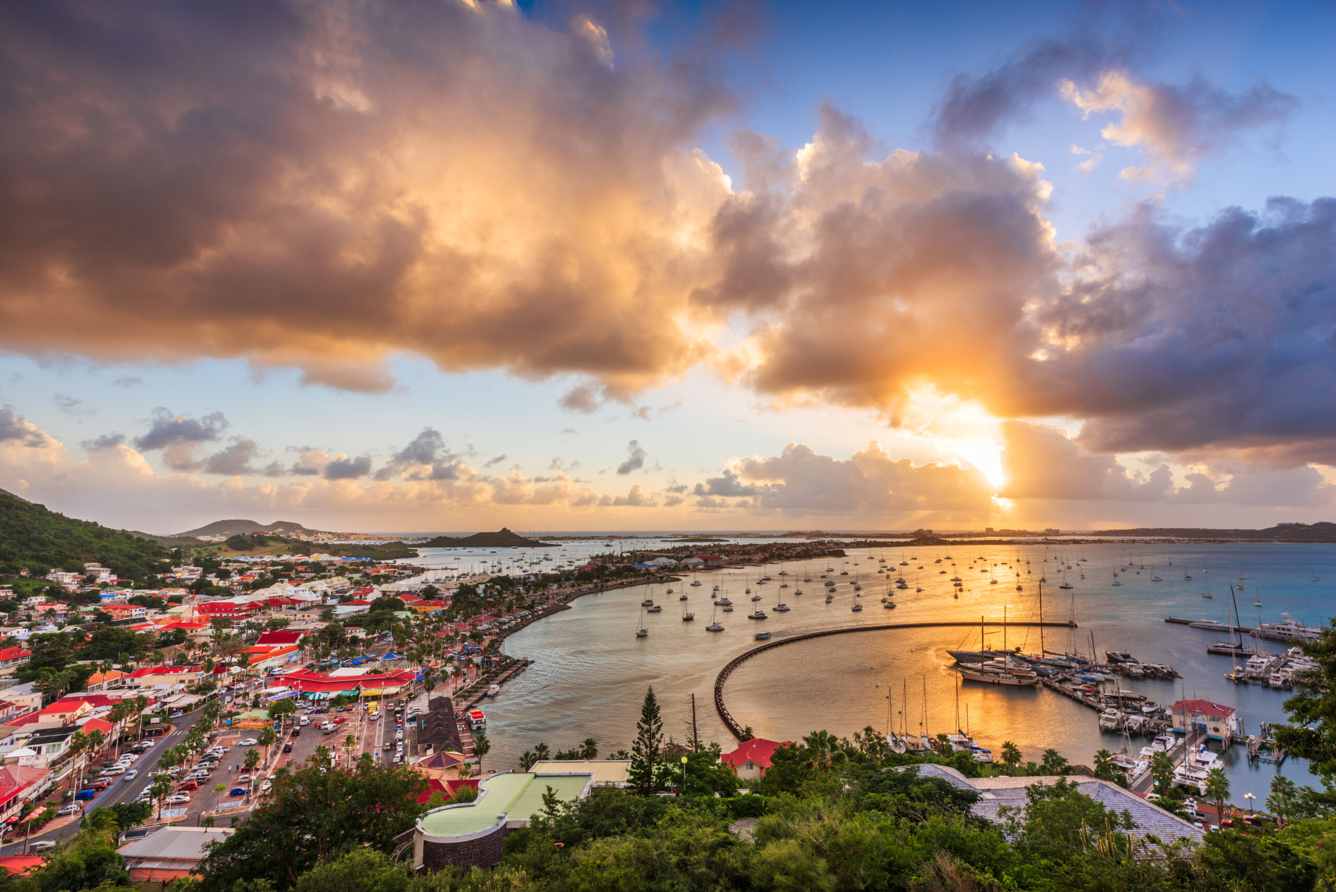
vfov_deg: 67.4
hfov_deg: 90.0
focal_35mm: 18
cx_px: 668
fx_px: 668
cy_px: 446
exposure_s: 1/6
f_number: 16
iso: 64
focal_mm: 18
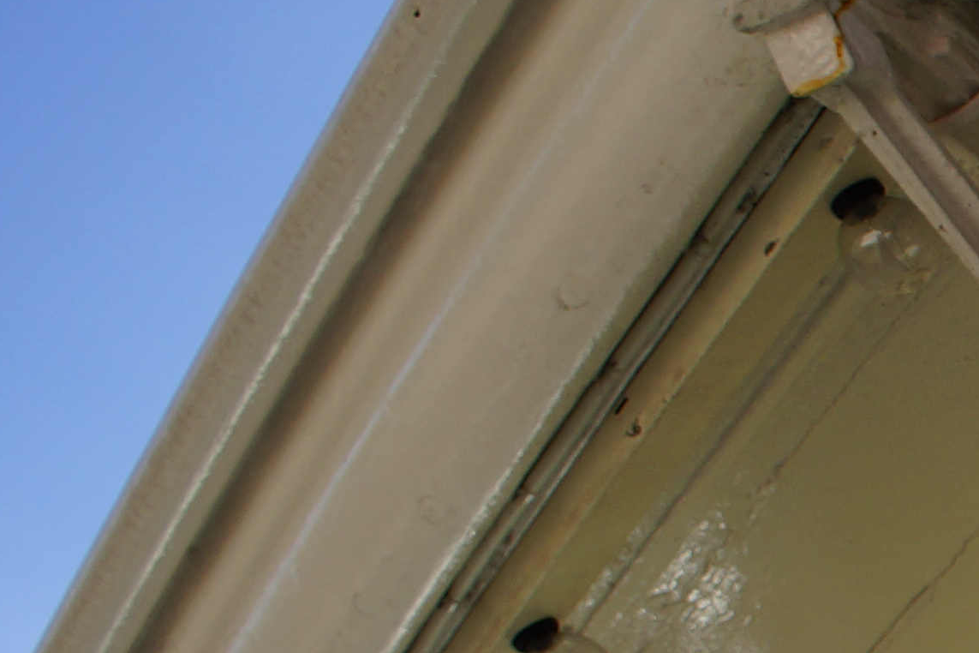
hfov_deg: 14.2
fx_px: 2855
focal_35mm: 105
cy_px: 1058
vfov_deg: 12.3
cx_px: 2250
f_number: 5.6
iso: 200
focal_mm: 20
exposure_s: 1/640
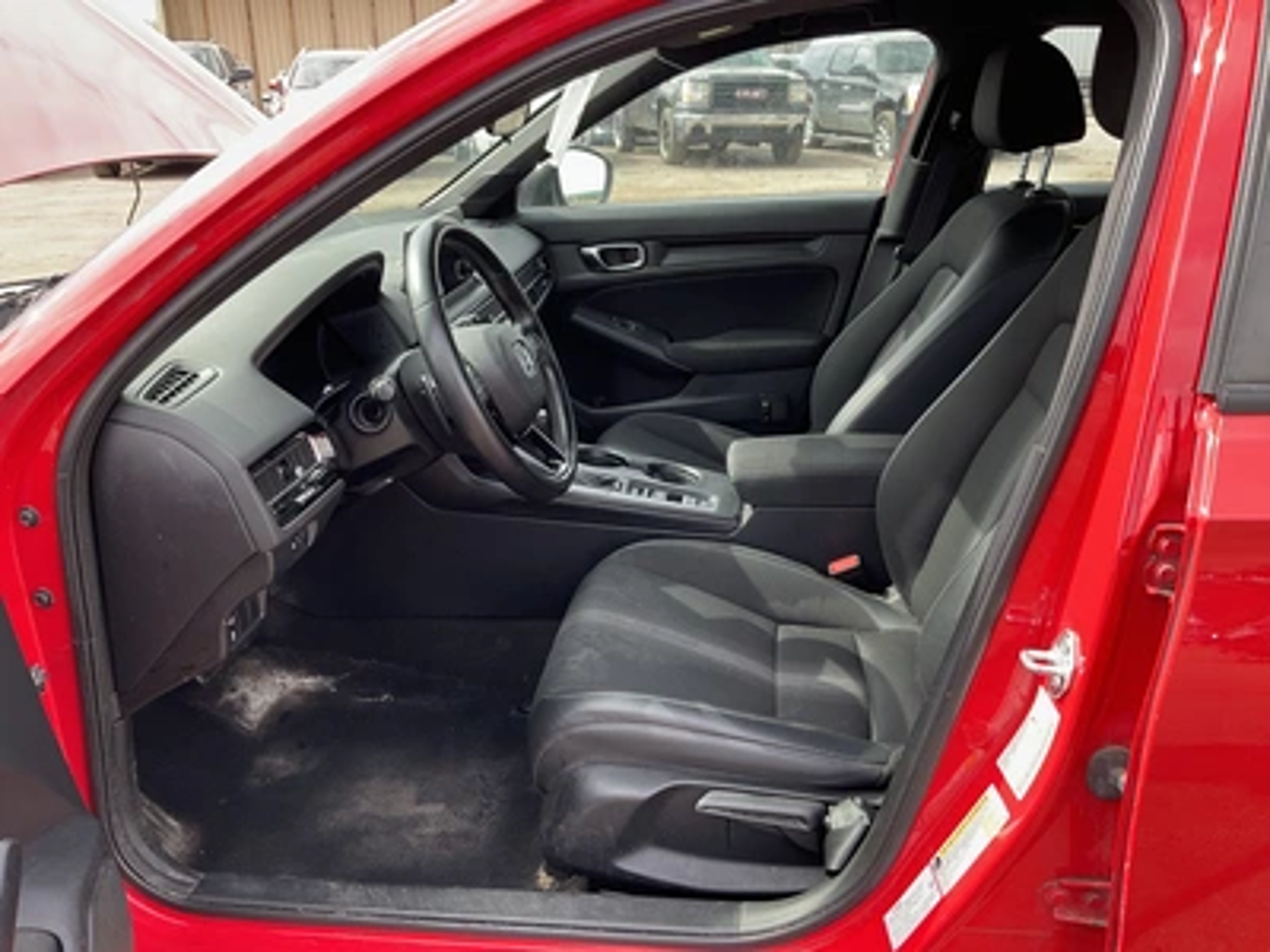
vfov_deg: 48.2
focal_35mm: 29
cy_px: 476
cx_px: 635
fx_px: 1064
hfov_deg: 61.7
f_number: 1.8
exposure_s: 1/145
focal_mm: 3
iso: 20
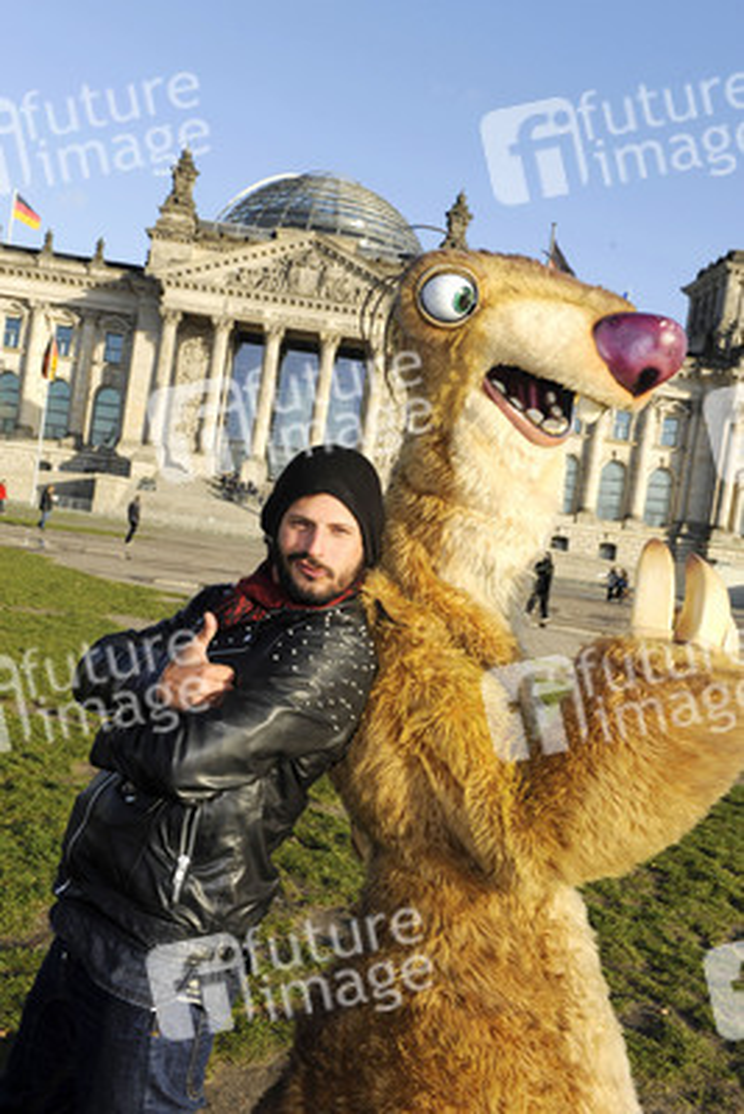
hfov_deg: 35.1
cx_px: 372
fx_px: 1177
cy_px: 557
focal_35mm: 38
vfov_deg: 50.7
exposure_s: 1/400
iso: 500
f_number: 13
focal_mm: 38
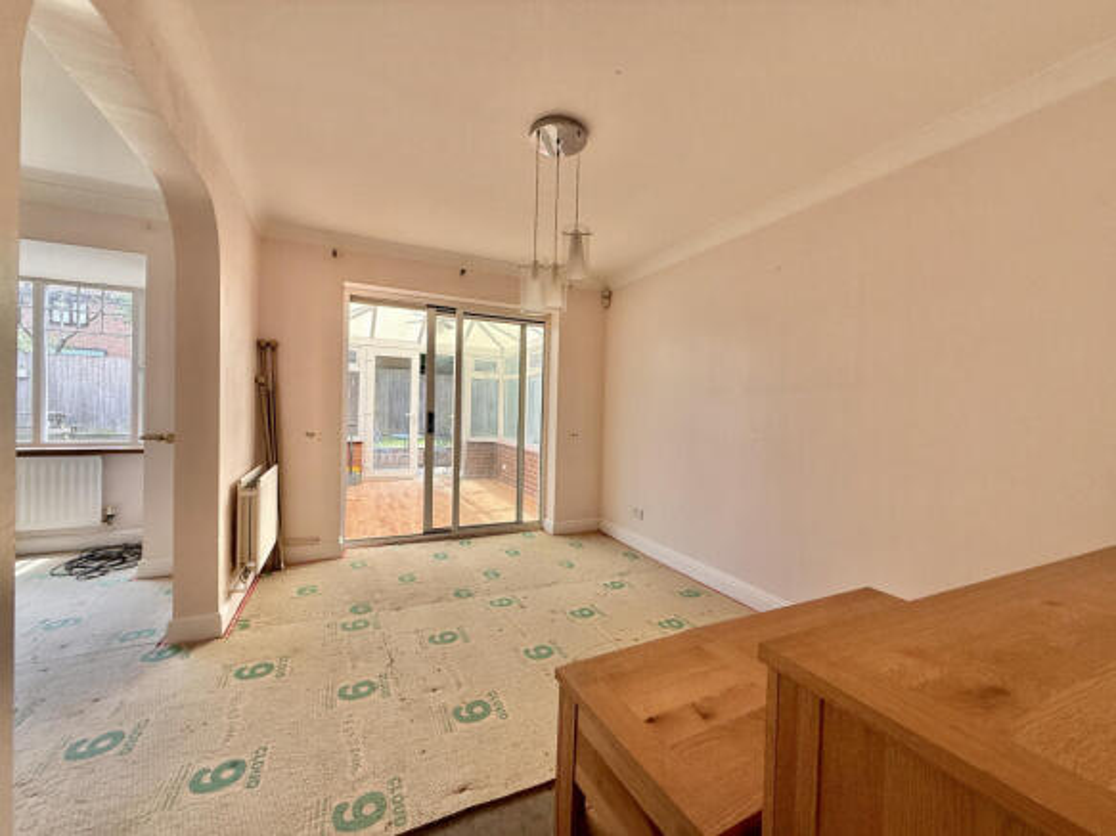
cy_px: 418
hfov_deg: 102.1
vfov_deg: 85.7
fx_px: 451
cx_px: 558
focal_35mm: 14
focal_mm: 2.22
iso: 64
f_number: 2.2
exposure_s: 1/281
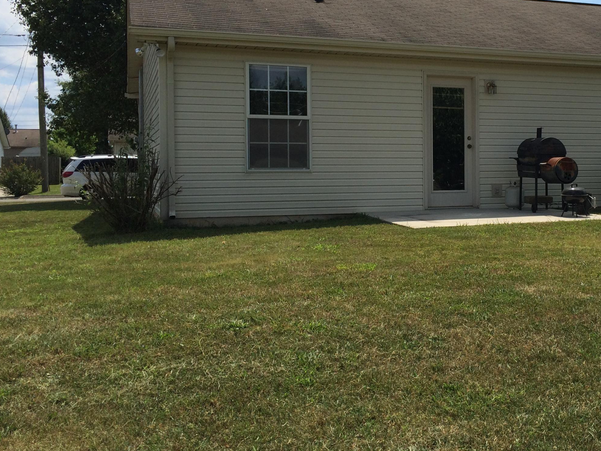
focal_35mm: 44
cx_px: 454
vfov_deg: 32.8
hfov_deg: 41.6
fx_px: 764
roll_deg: -0.5
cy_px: 185
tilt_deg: +0.6
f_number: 2.2
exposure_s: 1/2740
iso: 32
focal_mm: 4.15
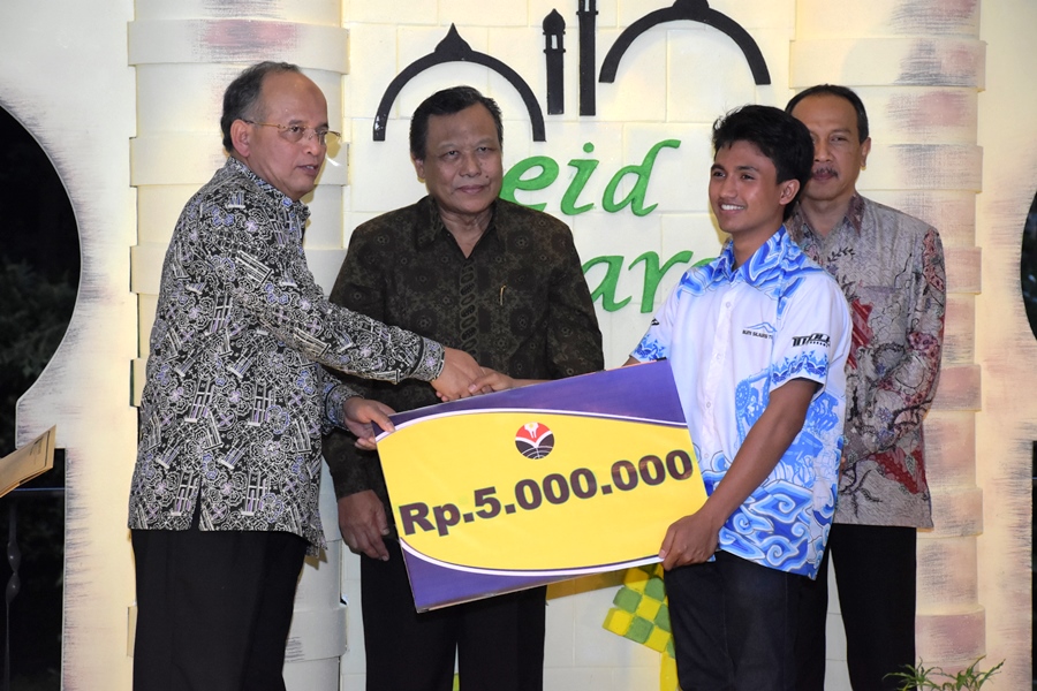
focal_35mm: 112
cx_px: 518
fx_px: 3240
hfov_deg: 18.2
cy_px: 346
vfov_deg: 12.2
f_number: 7.1
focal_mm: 75
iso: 2500
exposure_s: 1/200
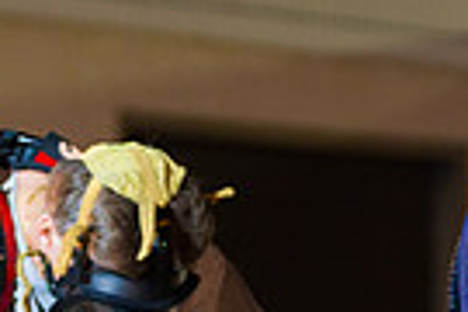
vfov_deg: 3.5
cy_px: 652
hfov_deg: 5.3
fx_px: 5044
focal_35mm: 388
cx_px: 10
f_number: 3.2
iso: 3200
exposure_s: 1/125
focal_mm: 90
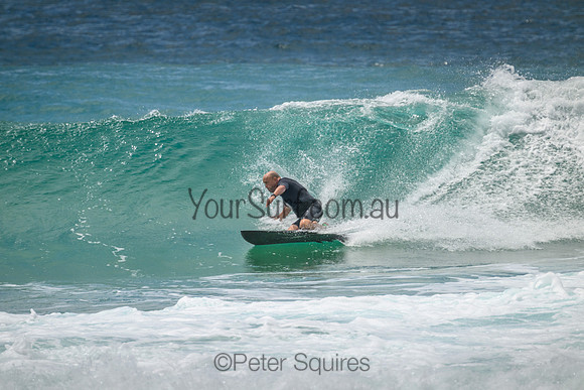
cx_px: 292
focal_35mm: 800
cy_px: 195
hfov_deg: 2.6
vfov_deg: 1.7
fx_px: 12980
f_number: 11
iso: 450
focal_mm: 800
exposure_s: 1/2000
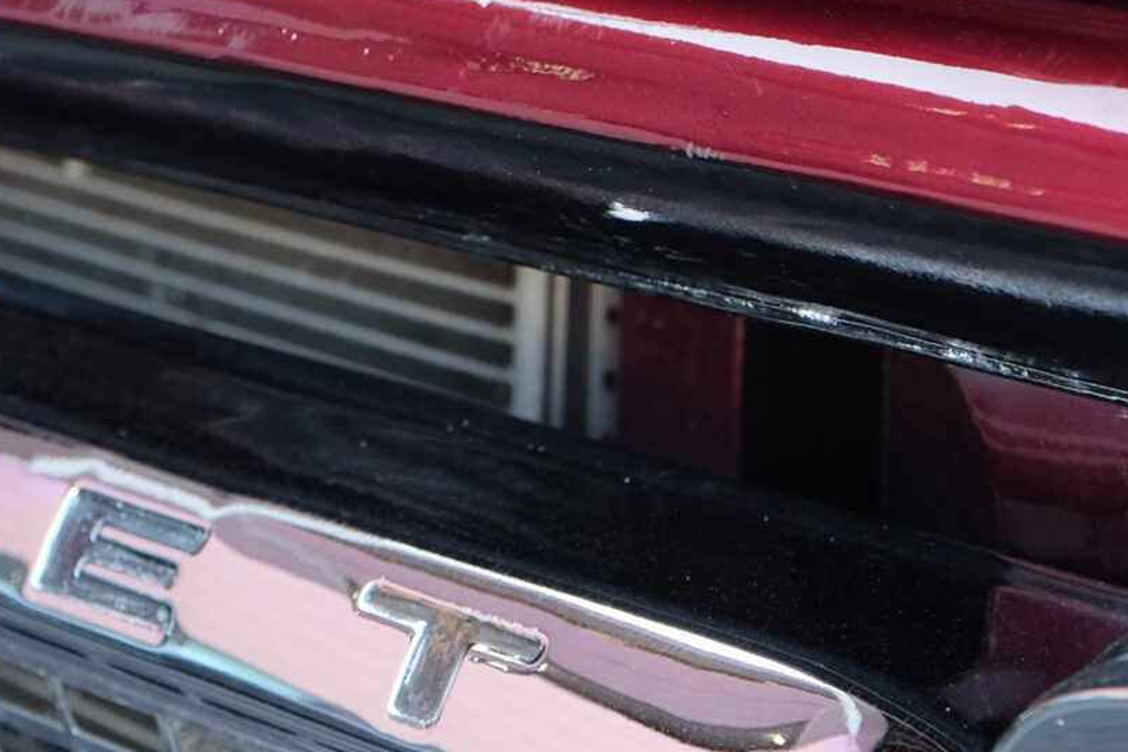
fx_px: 3948
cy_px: -428
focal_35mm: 126
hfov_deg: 15.7
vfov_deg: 10.5
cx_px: 1290
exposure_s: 1/90
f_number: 3.2
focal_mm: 26.5
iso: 400
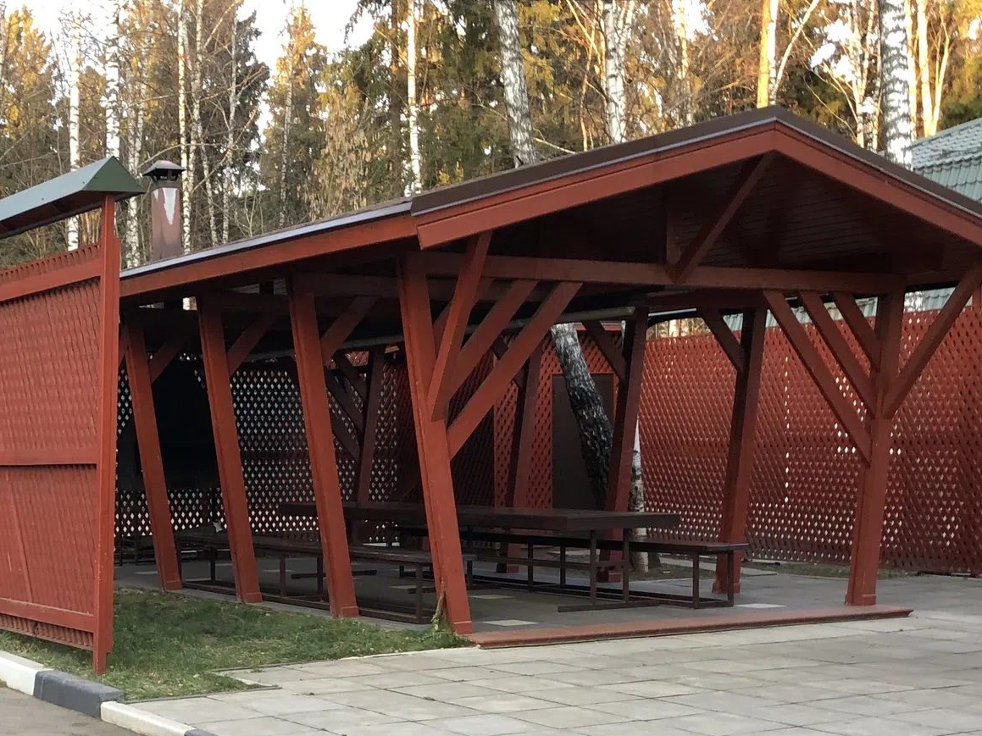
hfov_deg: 32.1
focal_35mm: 58
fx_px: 1645
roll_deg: -2.7
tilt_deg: -2.5
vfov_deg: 25.0
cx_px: 167
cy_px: 539
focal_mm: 4
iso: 32
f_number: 1.8
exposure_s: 1/50
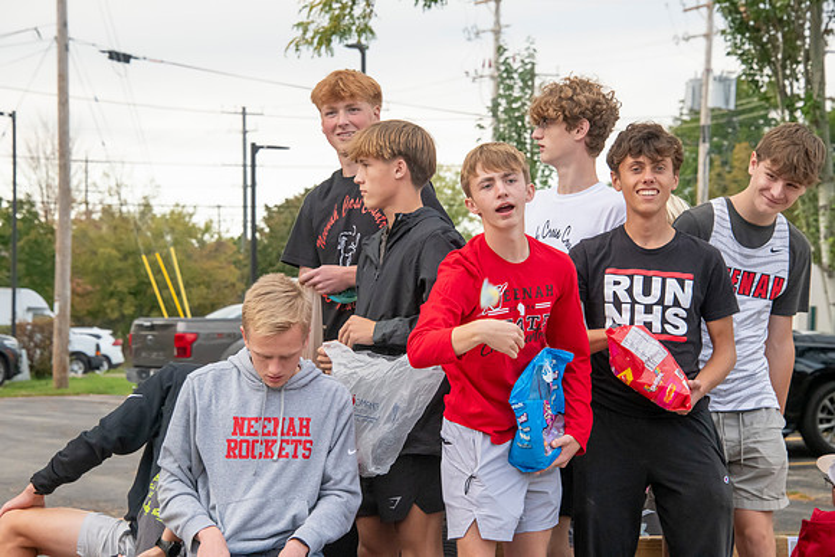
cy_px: 278
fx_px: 3132
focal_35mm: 135
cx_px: 418
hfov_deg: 15.2
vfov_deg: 10.2
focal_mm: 135
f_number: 11
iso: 3200
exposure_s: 1/400
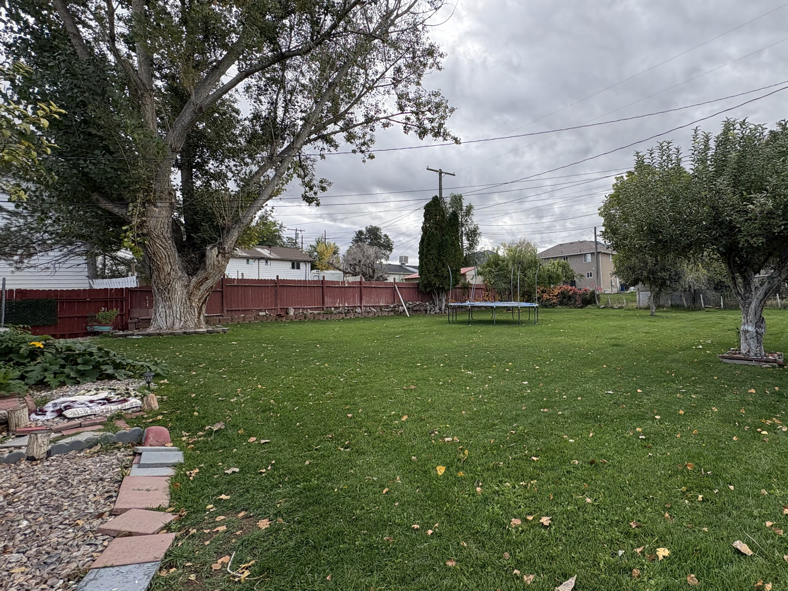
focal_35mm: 18
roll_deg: +2.2
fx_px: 410
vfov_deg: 71.5
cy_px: 277
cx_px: 500
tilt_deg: +5.2
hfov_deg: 85.8
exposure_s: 1/956
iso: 50
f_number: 2.2
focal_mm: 2.22
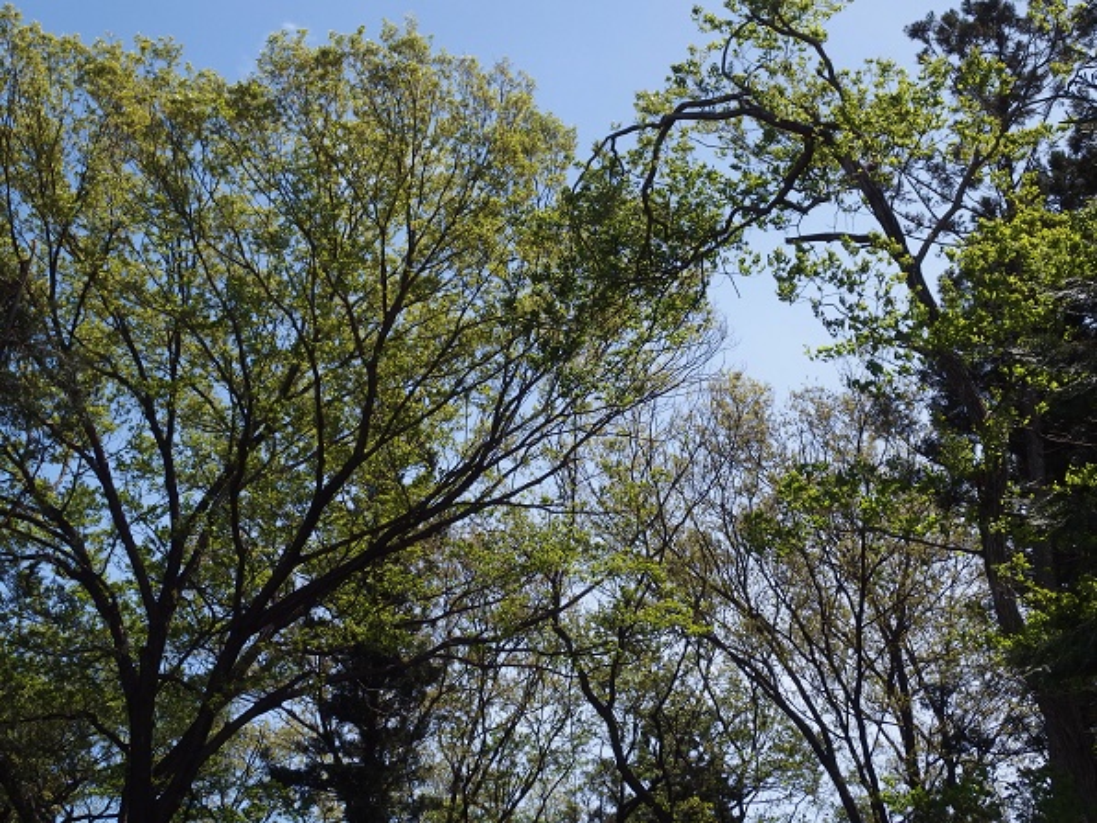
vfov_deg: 23.7
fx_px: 1965
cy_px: 412
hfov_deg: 31.2
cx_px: 548
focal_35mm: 62
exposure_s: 1/800
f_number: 5
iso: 100
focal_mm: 11.1
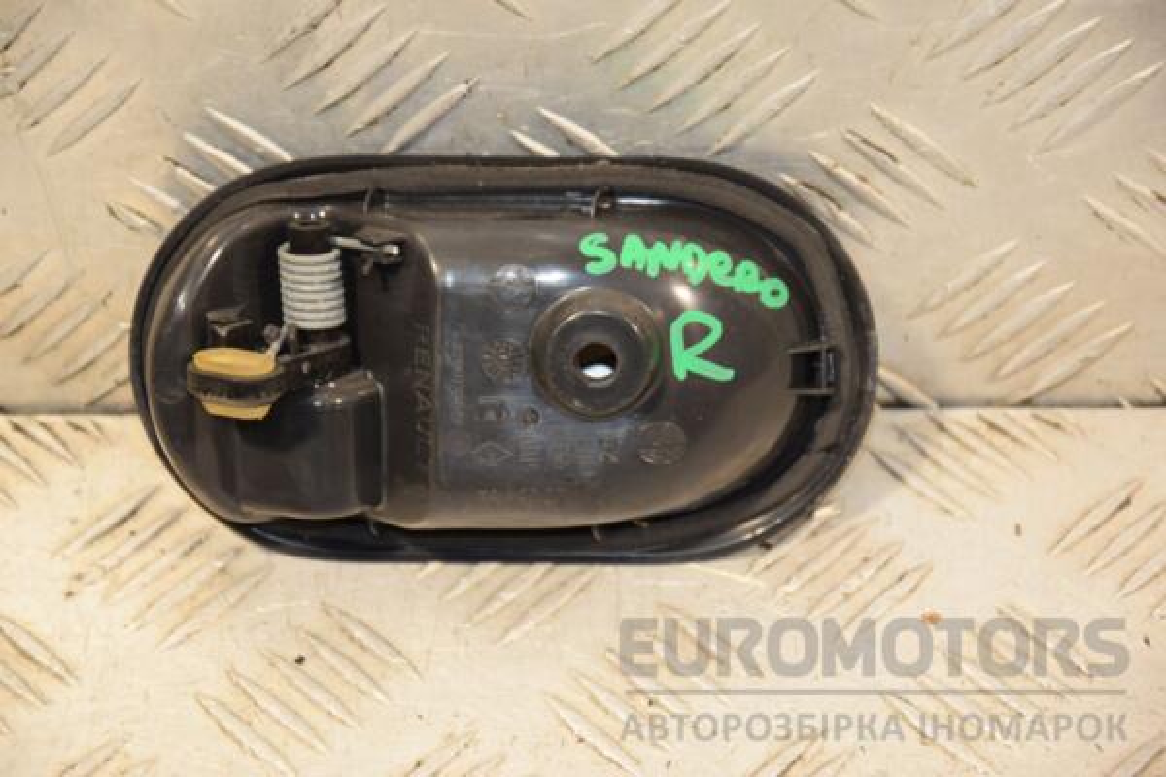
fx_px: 4469
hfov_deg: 14.9
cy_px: 388
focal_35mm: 138
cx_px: 583
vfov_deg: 9.9
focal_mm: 92
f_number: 5.6
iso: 800
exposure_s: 1/125
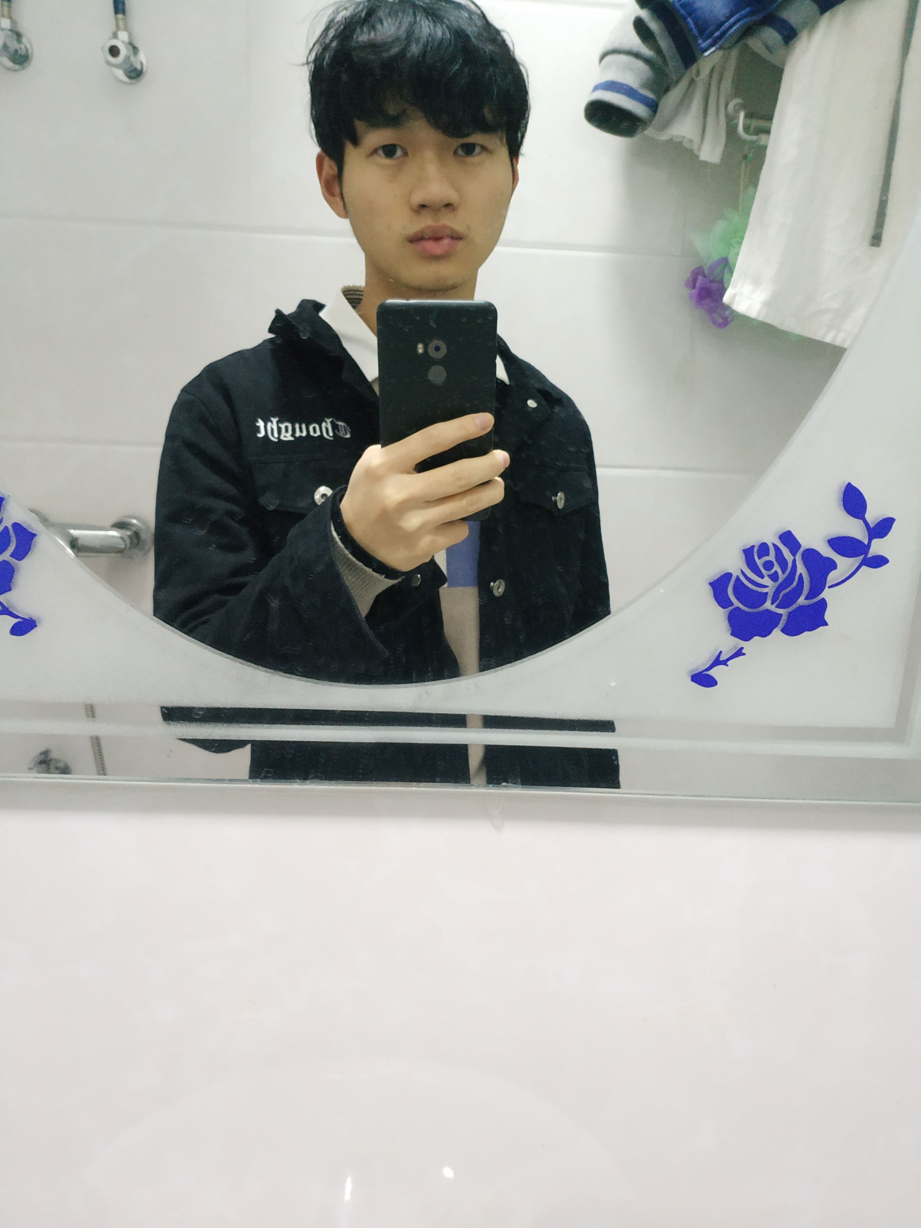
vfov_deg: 56.8
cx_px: 460
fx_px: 1135
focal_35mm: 32
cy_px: 614
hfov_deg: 44.2
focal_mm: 4.5
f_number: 2
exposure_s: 1/12
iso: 1975
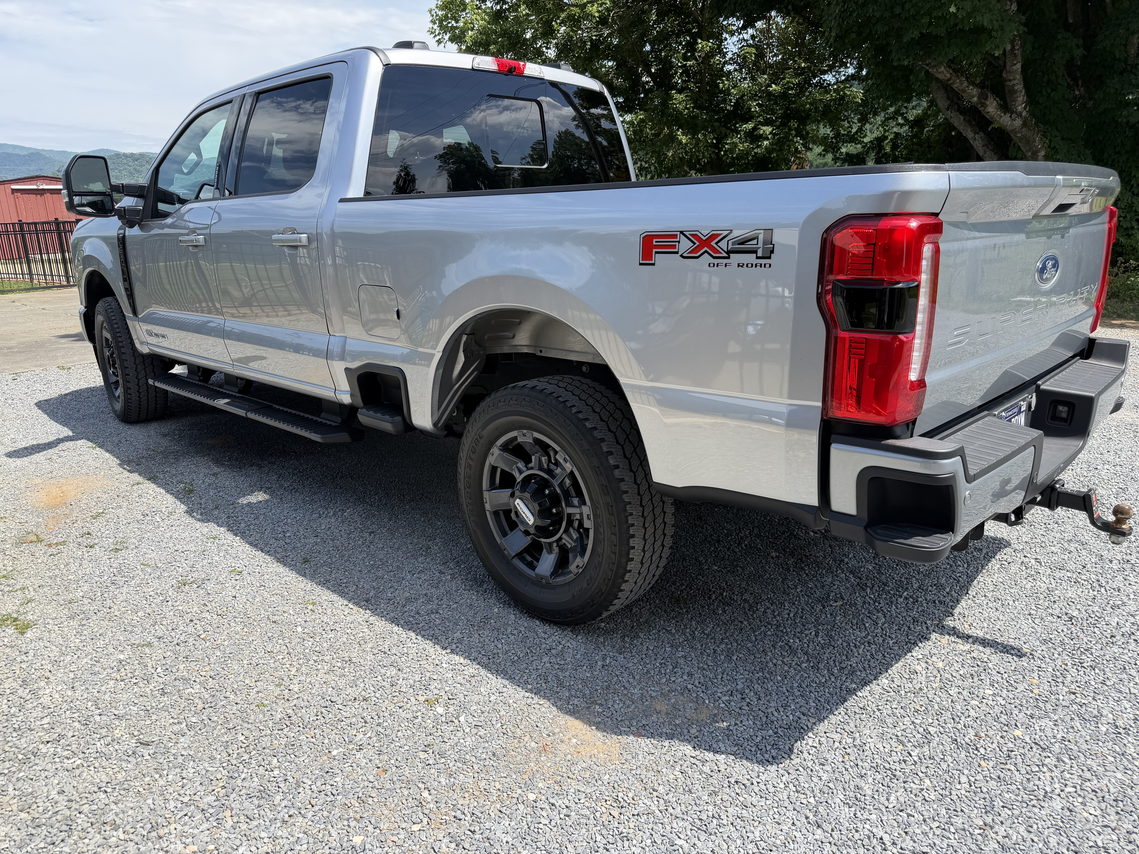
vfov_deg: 56.8
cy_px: 427
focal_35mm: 24
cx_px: 570
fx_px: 790
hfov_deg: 71.6
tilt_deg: -14.5
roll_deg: +2.0
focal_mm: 6.76
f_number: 1.78
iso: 80
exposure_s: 1/2299
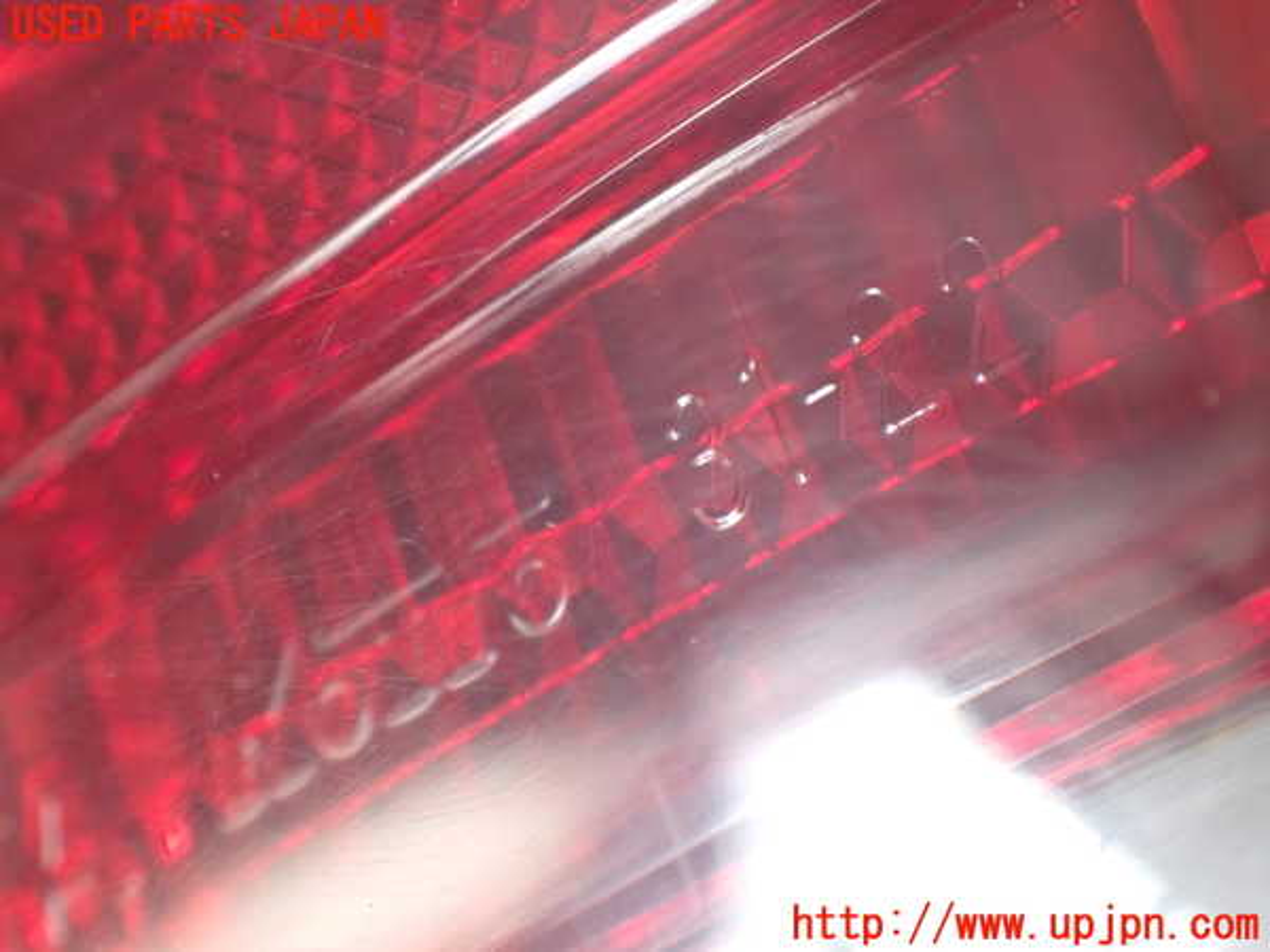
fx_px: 3669
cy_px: 476
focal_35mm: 100
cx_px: 635
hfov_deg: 19.6
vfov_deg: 14.8
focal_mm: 18
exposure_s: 1/250
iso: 800
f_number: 4.9
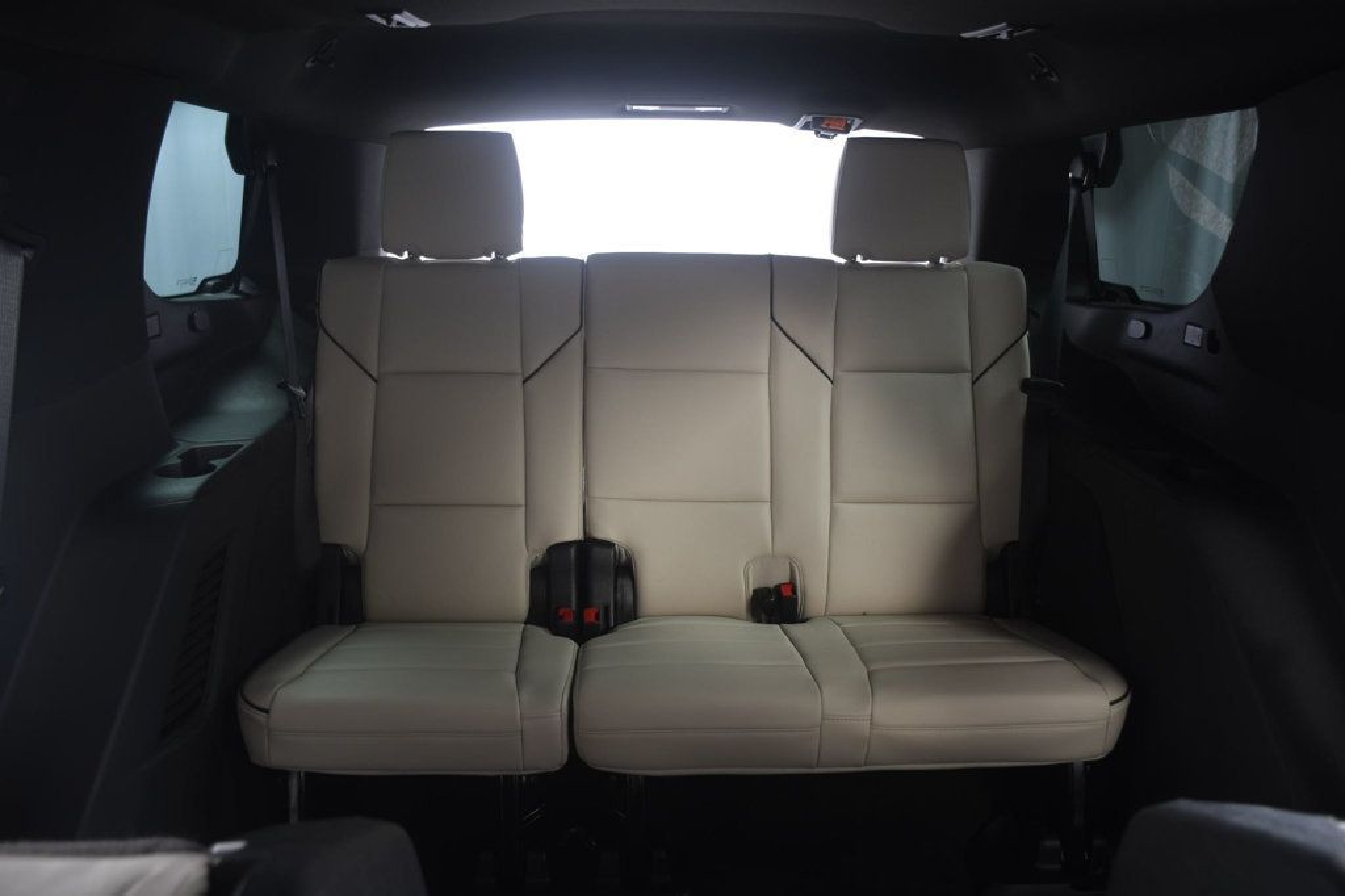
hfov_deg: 61.9
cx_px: 672
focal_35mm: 30
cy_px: 448
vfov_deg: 43.6
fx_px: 1120
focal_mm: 20
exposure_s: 1/160
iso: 100
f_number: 3.5
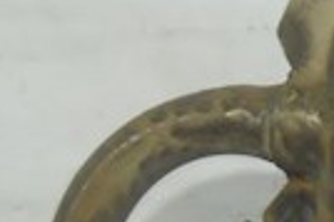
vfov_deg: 6.7
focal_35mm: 204
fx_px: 1890
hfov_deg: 9.2
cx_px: 745
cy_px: 170
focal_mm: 6.72
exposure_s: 1/30
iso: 160
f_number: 3.1
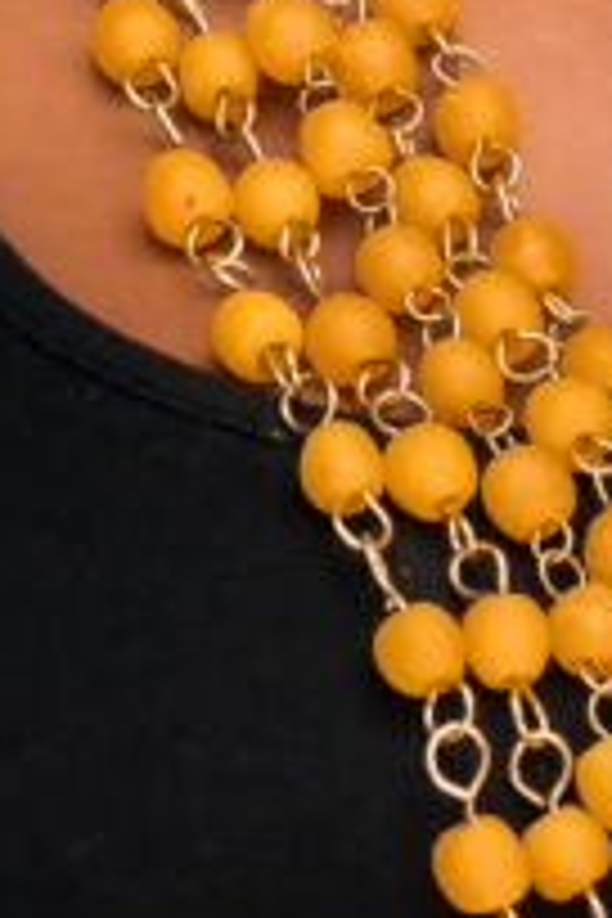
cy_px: 338
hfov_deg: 3.5
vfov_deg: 5.2
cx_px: 734
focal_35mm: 397
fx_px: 10123
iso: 160
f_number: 8
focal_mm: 90
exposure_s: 1/125
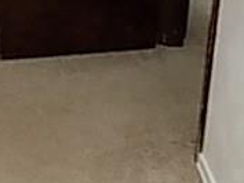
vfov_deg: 15.9
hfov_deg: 20.6
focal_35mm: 83
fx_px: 585
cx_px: -108
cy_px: -117
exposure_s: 1/30
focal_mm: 4
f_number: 3.1
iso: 200
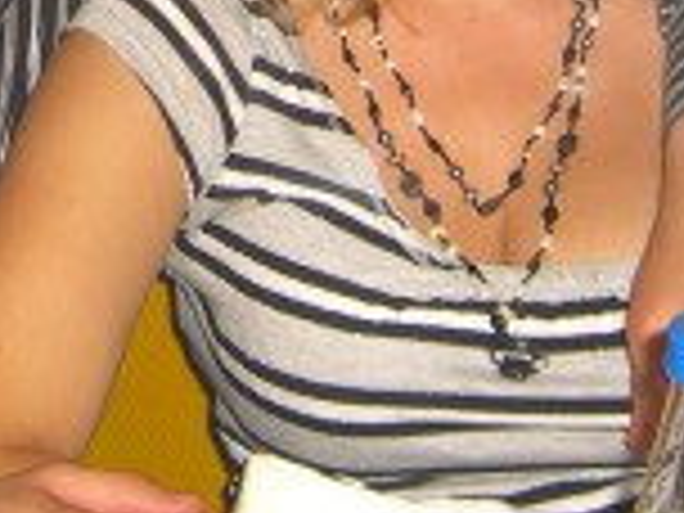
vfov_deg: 9.6
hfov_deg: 13.1
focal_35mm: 150
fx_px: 2964
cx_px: 122
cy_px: -225
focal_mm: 7.9
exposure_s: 1/60
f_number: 2.8
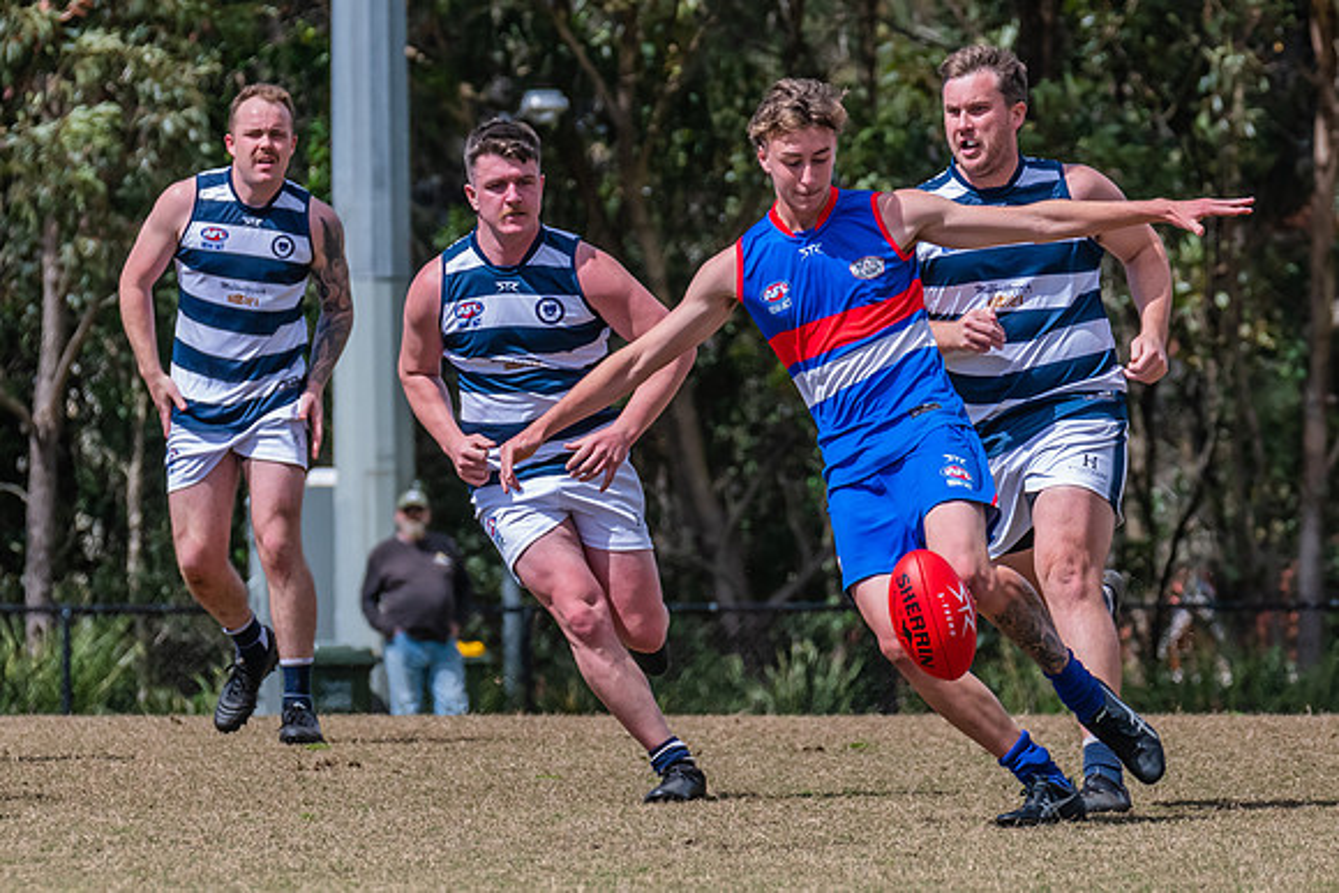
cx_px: 605
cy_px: 568
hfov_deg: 4.0
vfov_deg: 2.6
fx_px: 19346
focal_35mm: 520
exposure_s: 1/1600
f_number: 9
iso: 800
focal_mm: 290
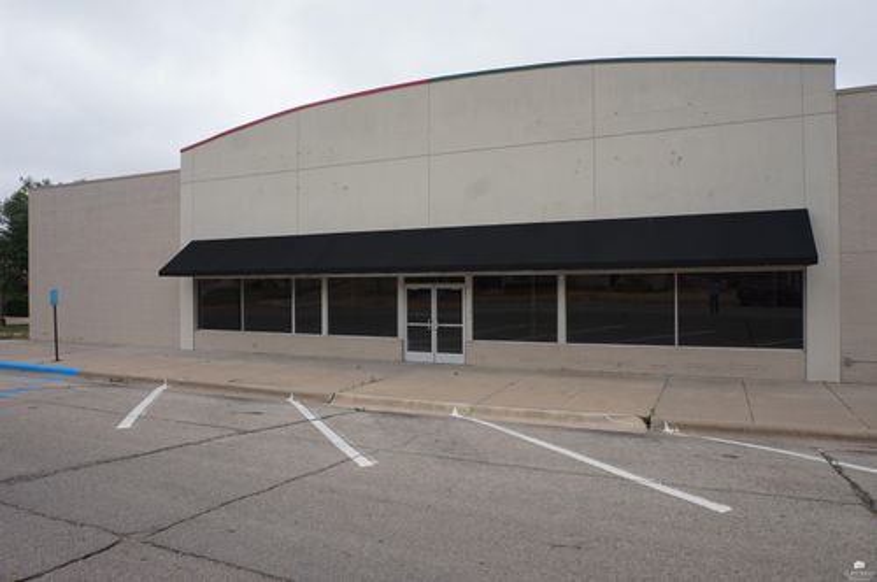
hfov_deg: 73.8
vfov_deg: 53.0
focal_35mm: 24
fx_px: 584
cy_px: 291
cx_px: 438
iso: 100
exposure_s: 1/100
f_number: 9
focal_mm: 16
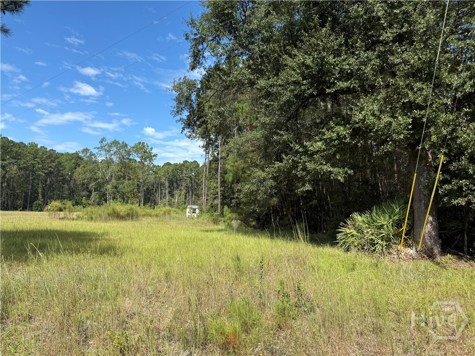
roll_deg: -1.4
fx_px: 329
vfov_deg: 56.8
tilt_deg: +5.2
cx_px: 238
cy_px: 178
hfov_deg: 71.6
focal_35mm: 24
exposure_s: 1/2370
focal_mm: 6.76
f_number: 1.78
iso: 80
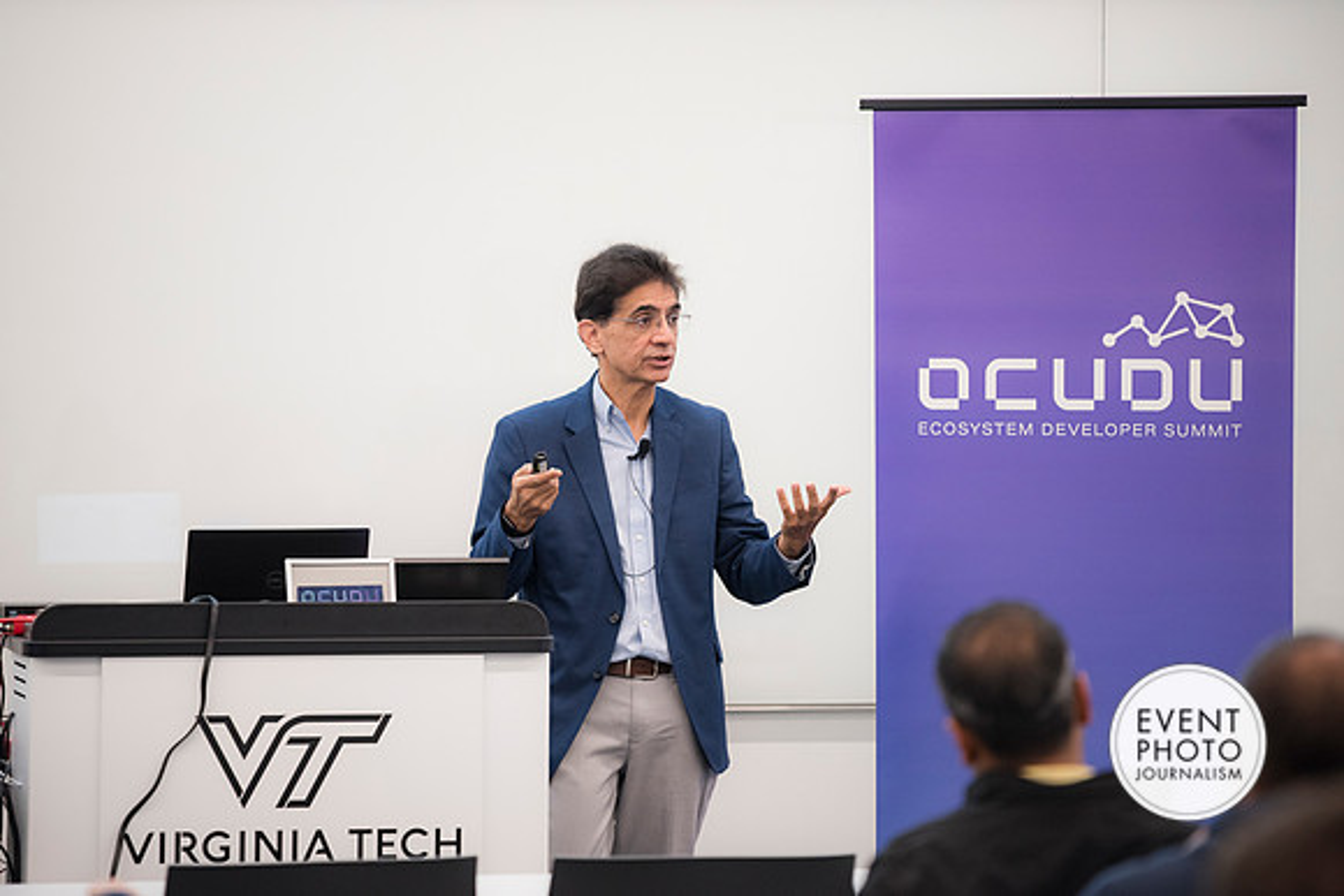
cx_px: 672
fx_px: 7468
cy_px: 448
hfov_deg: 10.3
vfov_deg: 6.9
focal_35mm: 200
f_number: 2.8
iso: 1000
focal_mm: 200
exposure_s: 1/125
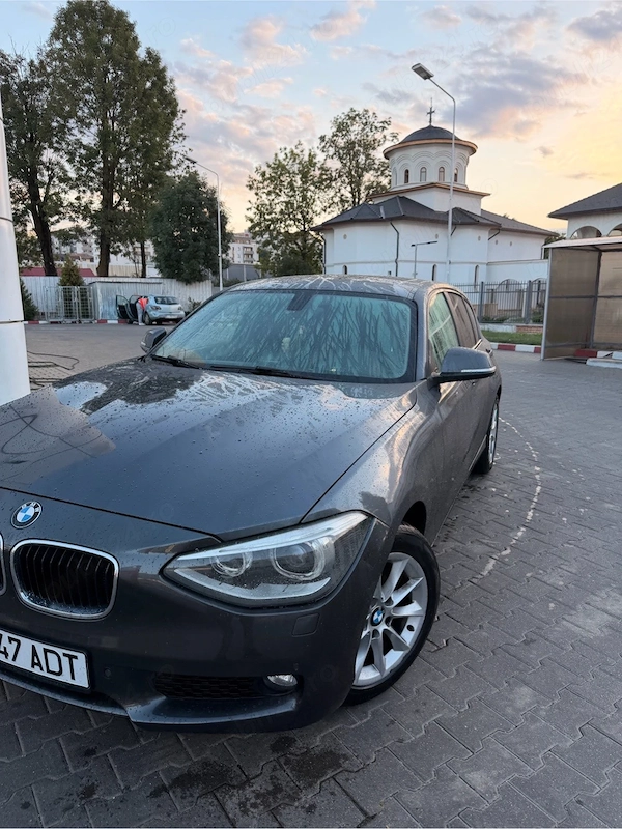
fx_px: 575
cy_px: 414
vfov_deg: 71.6
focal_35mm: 24
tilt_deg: -12.2
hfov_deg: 56.8
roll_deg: +2.3
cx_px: 311
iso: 80
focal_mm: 6.76
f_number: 1.78
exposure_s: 1/171
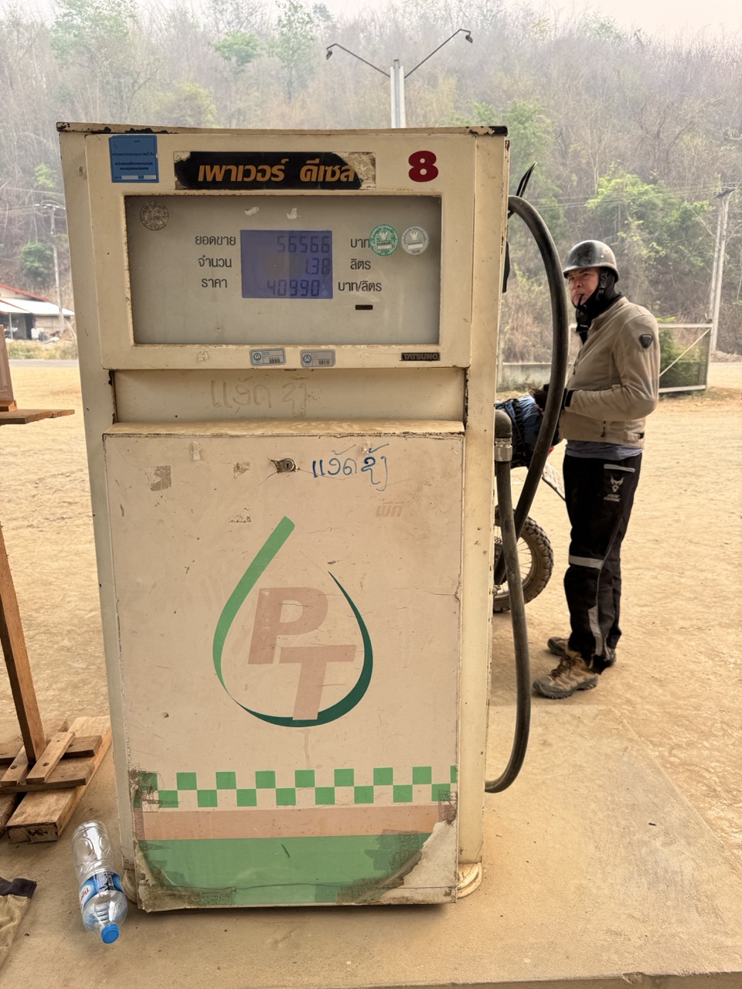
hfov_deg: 56.8
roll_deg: +0.5
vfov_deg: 71.6
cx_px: 371
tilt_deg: -13.7
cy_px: 494
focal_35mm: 24
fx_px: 686
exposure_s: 1/506
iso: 80
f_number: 1.78
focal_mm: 6.76
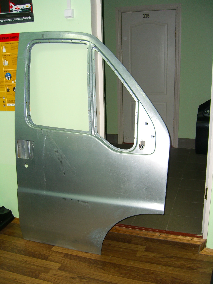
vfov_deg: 49.0
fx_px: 312
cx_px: 106
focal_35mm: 38
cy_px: 142
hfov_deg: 37.7
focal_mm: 7.9
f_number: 2.8
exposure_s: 1/60
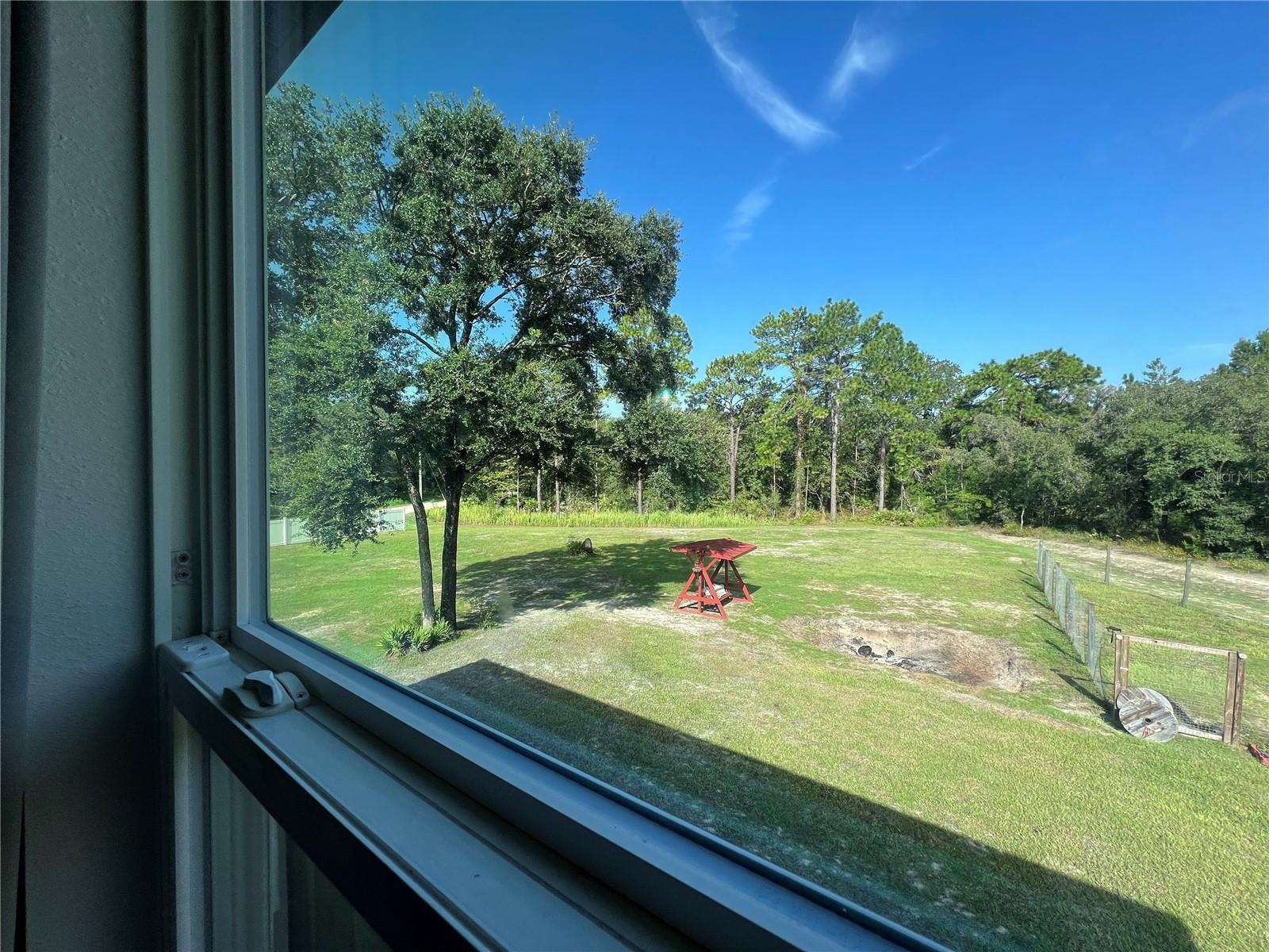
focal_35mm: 13
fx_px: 477
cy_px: 476
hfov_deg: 106.2
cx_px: 634
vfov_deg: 89.9
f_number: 1.8
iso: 32
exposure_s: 1/413
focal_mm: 1.57
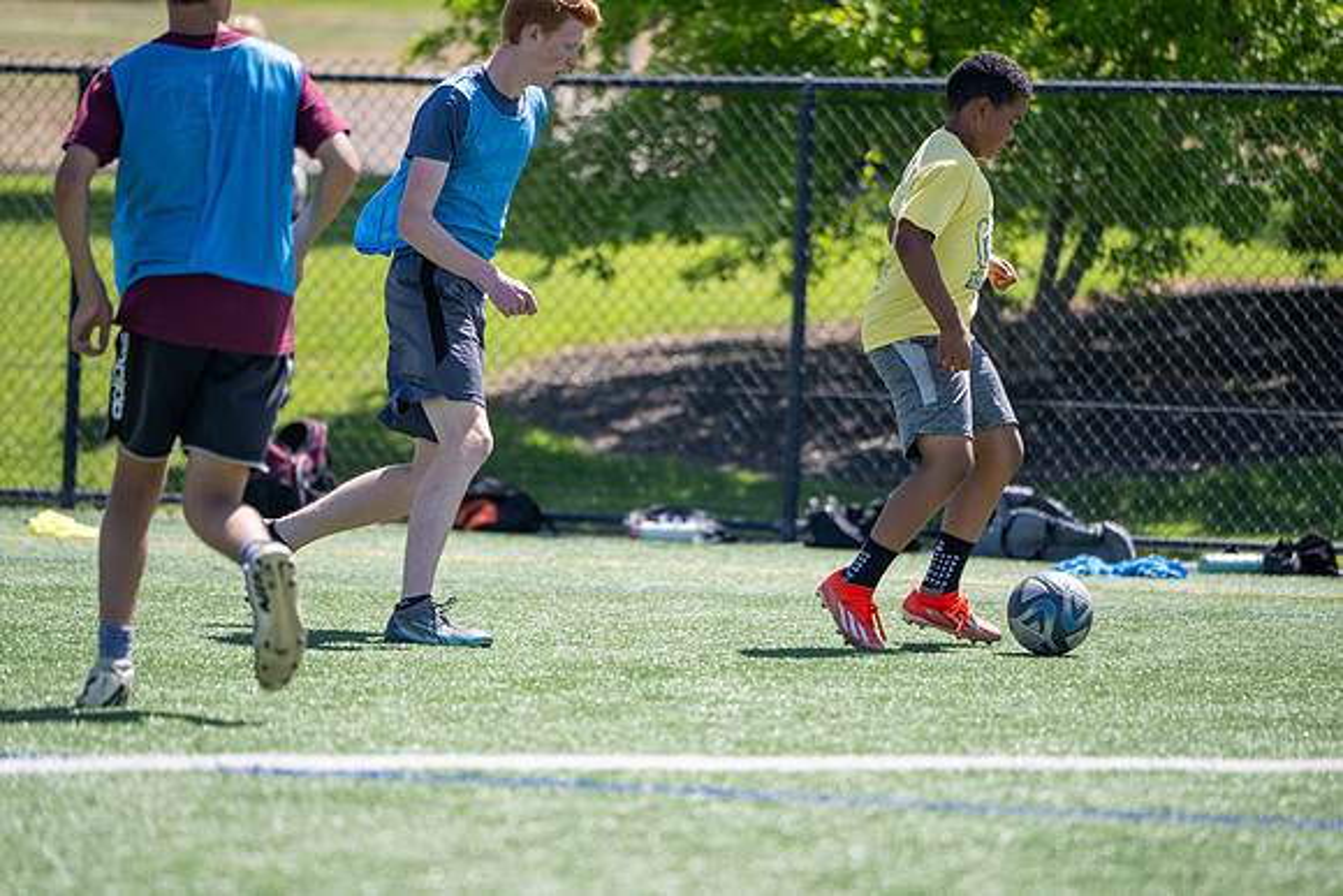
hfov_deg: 11.7
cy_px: 447
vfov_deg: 7.8
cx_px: 647
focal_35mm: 176
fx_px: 6557
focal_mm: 165
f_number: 2.8
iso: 40
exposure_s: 1/800
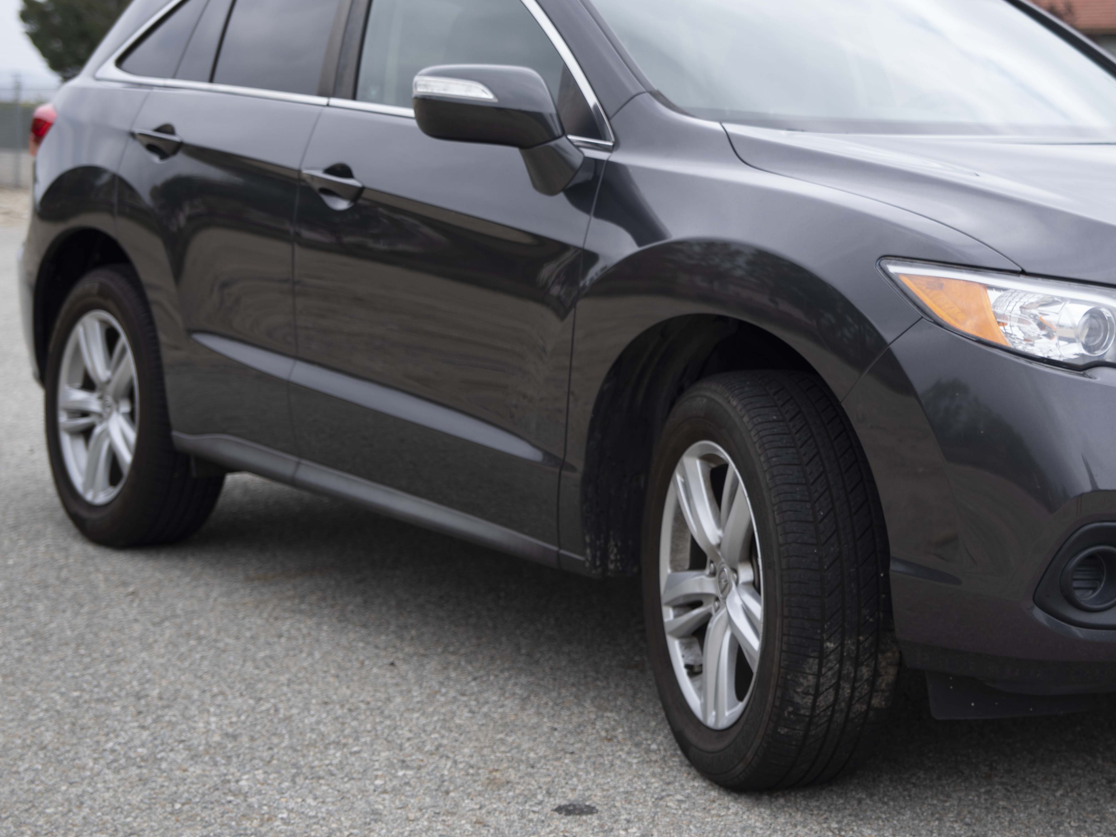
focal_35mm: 72
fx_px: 2321
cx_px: 867
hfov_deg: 26.6
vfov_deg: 20.3
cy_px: 253
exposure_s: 1/800
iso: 100
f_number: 2.8
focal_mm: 43
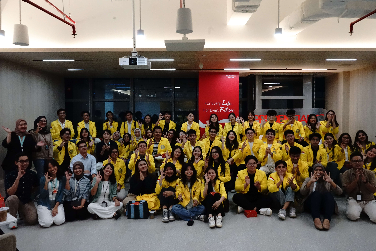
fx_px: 292
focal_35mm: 28
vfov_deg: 46.4
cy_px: 126
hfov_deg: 65.5
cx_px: 188
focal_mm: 28
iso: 8000
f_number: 11
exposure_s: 1/125
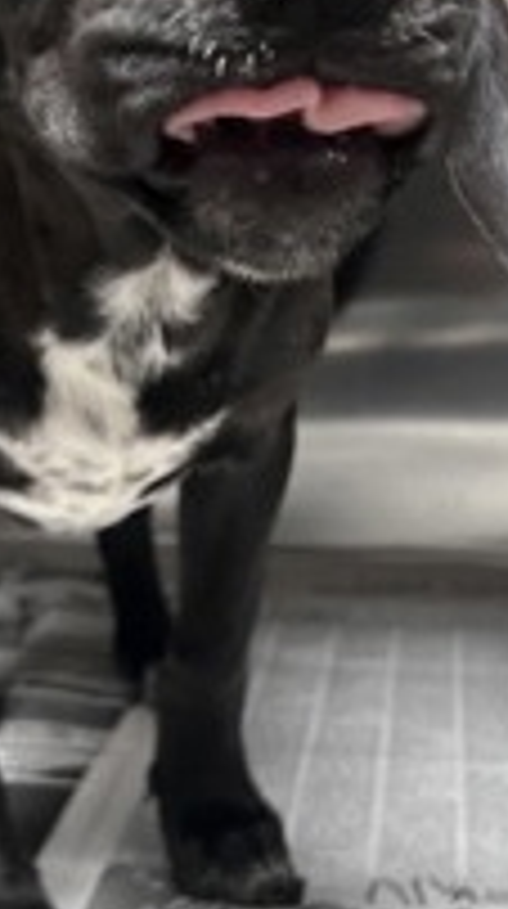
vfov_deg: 35.4
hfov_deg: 20.3
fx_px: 1419
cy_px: 518
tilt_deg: -11.7
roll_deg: +0.3
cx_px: 232
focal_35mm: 59
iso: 400
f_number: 1.5
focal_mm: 5.7
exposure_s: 1/60
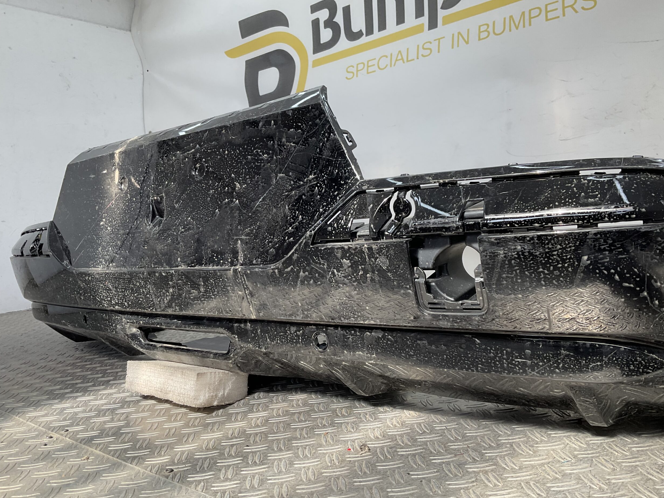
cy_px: 257
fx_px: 575
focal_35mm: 30
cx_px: 336
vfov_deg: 46.8
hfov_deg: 60.0
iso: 16
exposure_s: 1/214
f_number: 1.8
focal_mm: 3
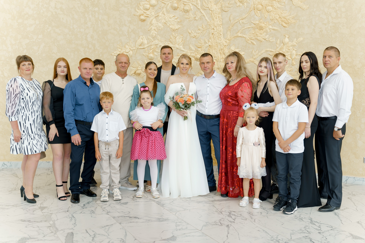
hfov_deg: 49.5
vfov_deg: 34.2
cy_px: 121
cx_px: 196
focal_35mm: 39
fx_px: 395
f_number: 2
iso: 160
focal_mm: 35
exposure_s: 1/320
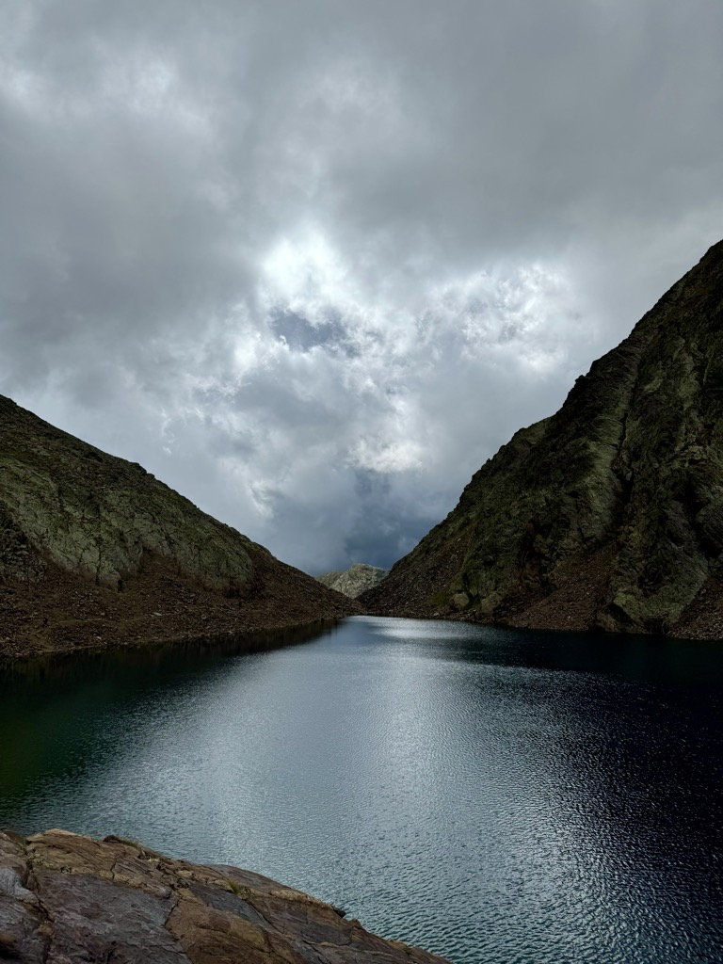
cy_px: 482
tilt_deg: +9.1
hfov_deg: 56.8
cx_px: 362
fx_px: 668
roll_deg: +0.7
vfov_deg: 71.6
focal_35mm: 24
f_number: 1.78
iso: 80
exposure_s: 1/12346
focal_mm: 6.76
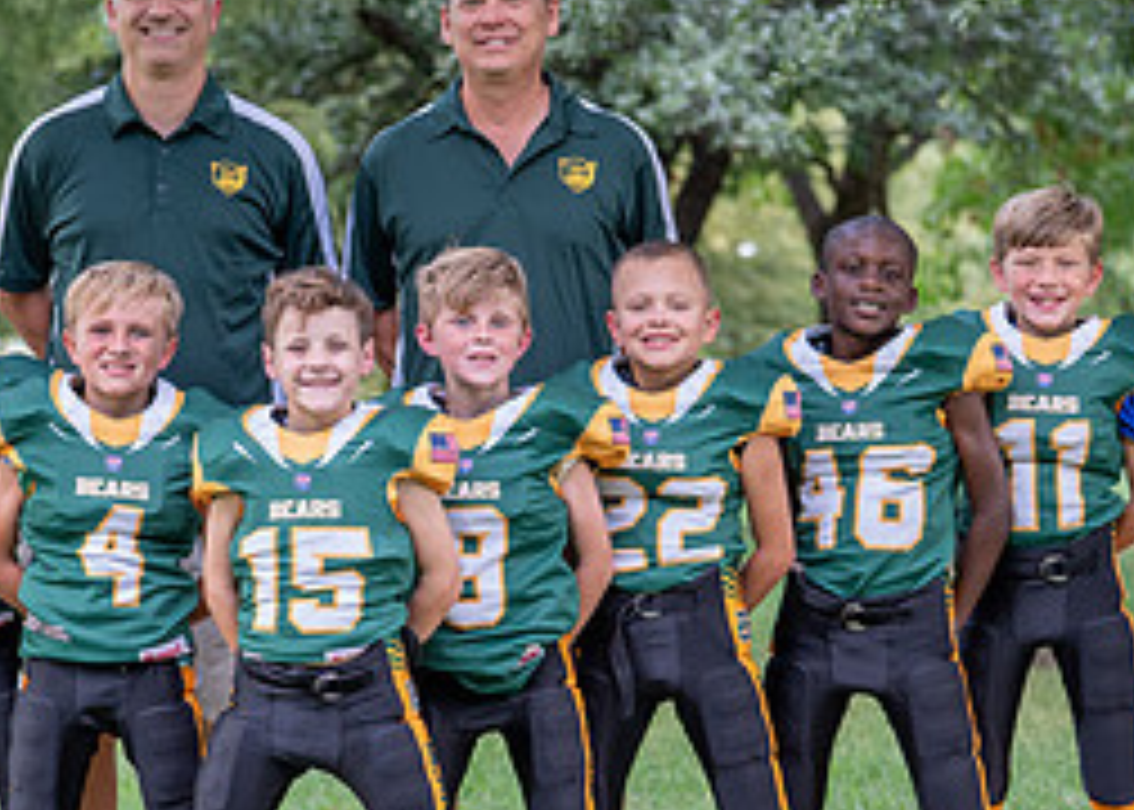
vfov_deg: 9.0
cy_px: 586
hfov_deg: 12.6
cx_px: 344
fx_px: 5121
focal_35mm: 159
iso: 320
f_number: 2.2
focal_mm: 50
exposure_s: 1/320
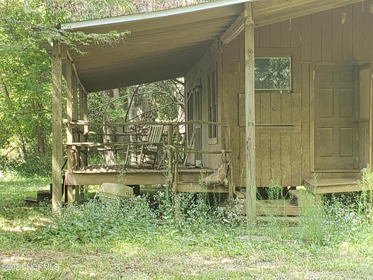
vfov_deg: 53.1
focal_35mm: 26
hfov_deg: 67.3
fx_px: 280
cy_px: 140
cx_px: 186
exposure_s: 1/50
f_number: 2.4
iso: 50
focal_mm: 4.3
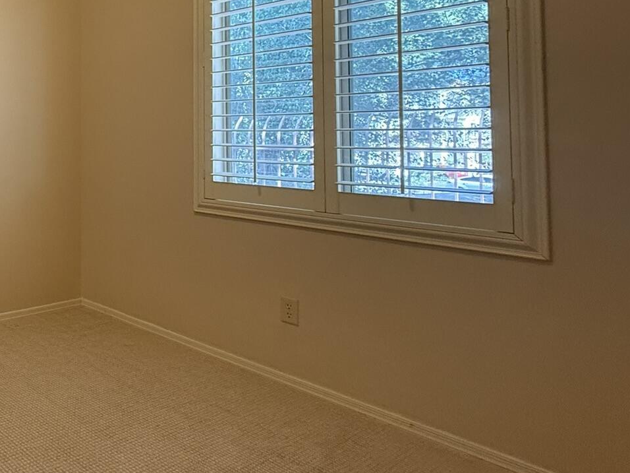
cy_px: 113
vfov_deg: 45.1
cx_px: -43
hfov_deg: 46.5
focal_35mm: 30
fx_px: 546
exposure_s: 1/60
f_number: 2.2
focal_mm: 2.22
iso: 250
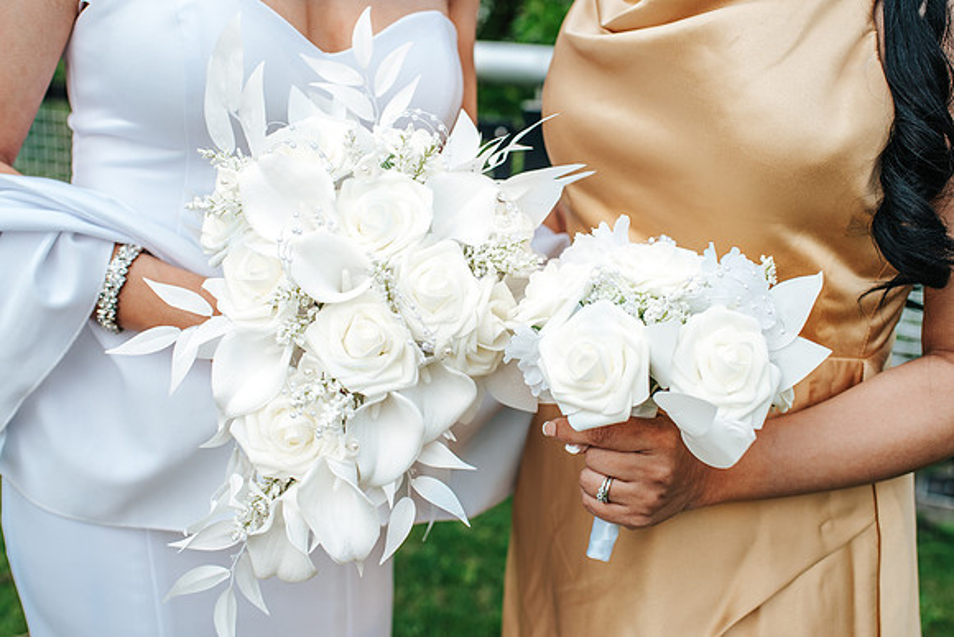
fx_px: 1115
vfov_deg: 31.8
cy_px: 304
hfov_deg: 46.3
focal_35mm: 42
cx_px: 459
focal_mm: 35
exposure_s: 1/500
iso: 100
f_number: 3.5
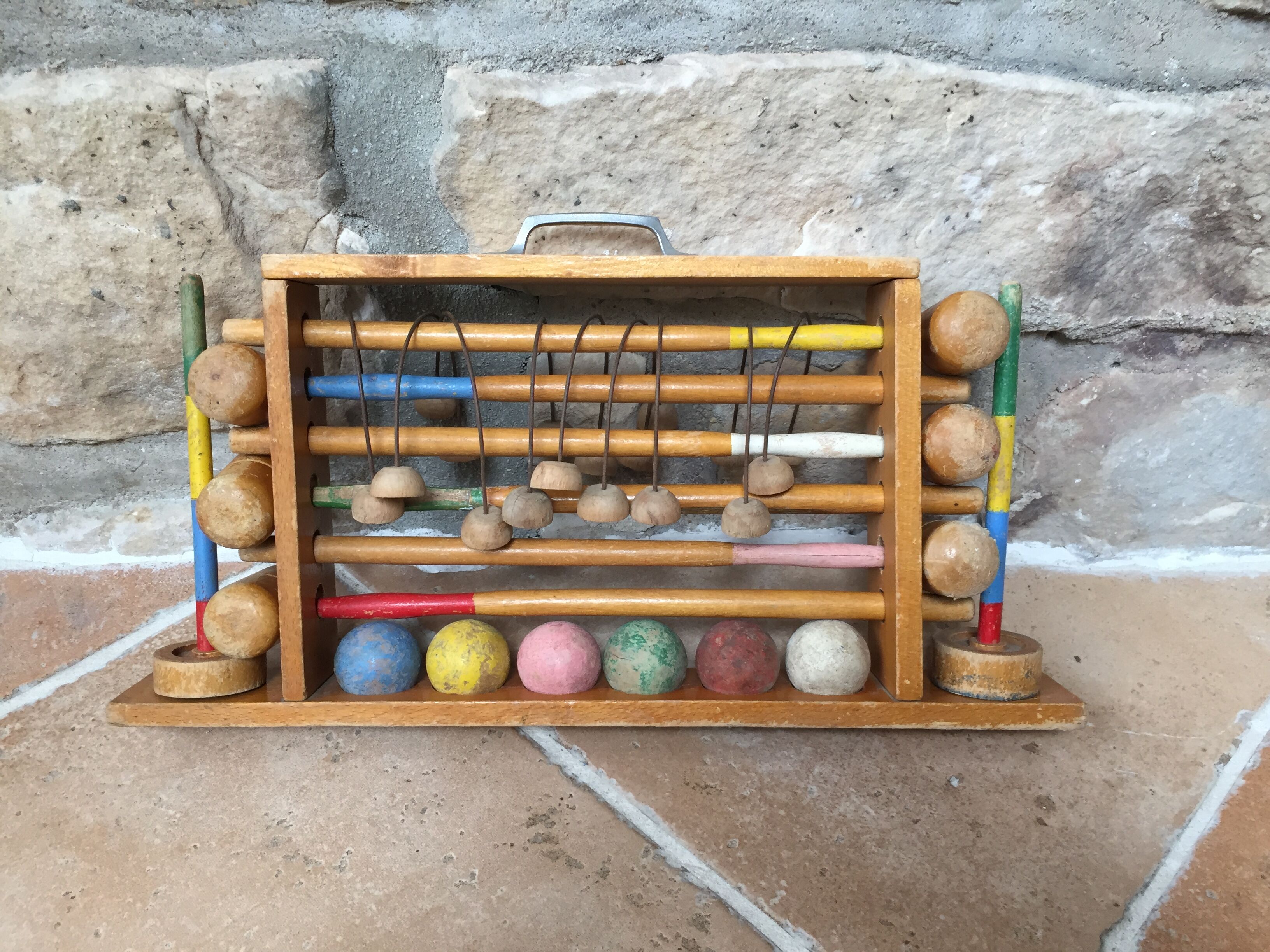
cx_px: 635
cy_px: 476
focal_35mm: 29
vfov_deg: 48.2
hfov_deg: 61.7
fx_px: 1064
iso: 80
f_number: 2.2
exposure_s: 1/33
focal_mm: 4.15
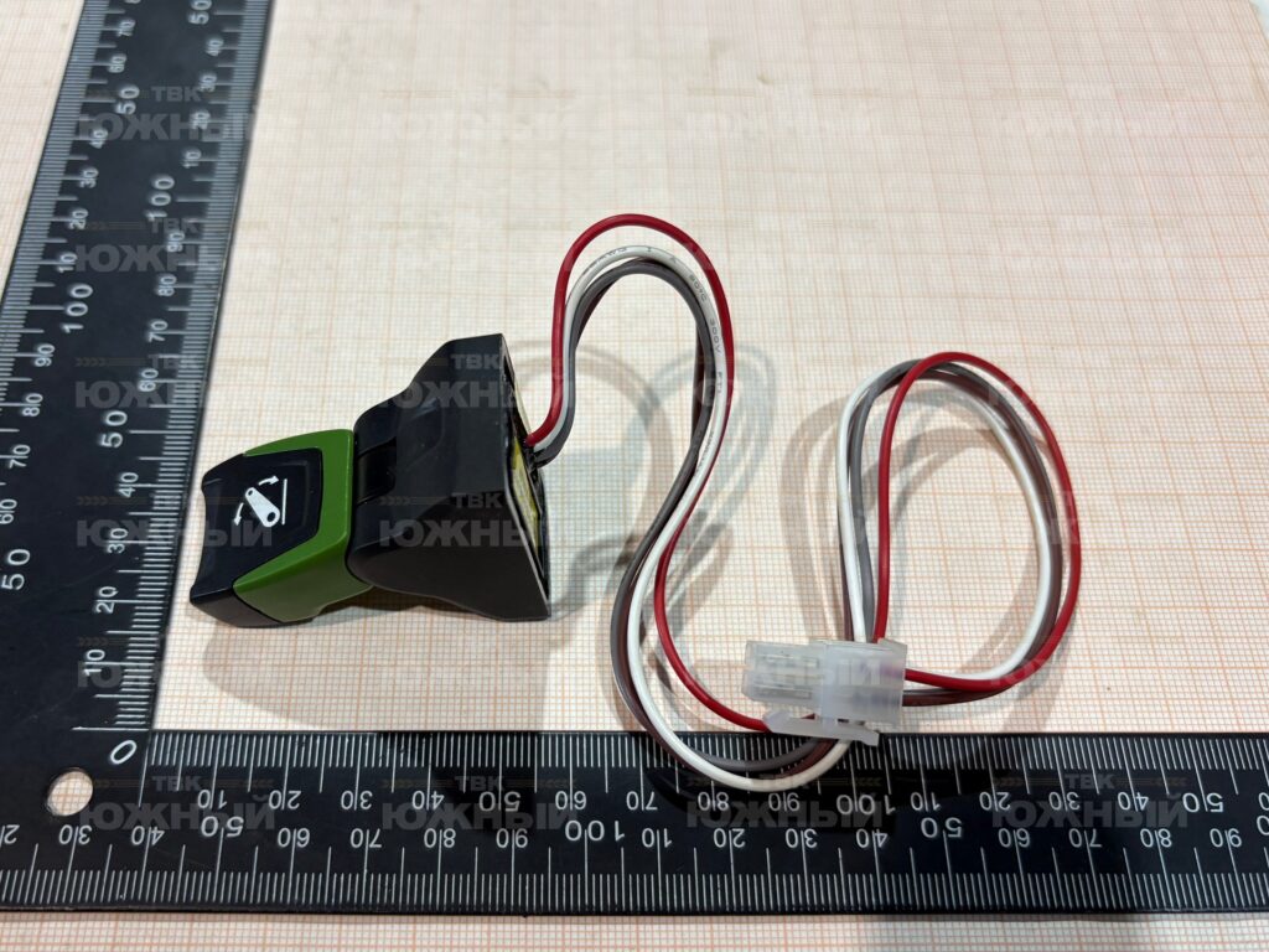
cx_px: 634
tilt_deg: -61.9
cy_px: 476
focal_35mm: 26
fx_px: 953
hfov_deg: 67.3
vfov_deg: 53.1
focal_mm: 5.96
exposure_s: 1/100
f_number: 1.6
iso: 125
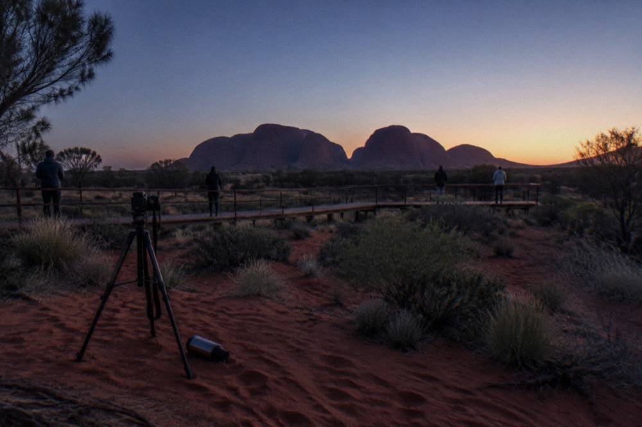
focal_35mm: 49
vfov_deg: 27.5
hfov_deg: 40.4
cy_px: 214
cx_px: 321
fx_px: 873
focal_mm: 49
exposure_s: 1/100
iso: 3200
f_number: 3.5
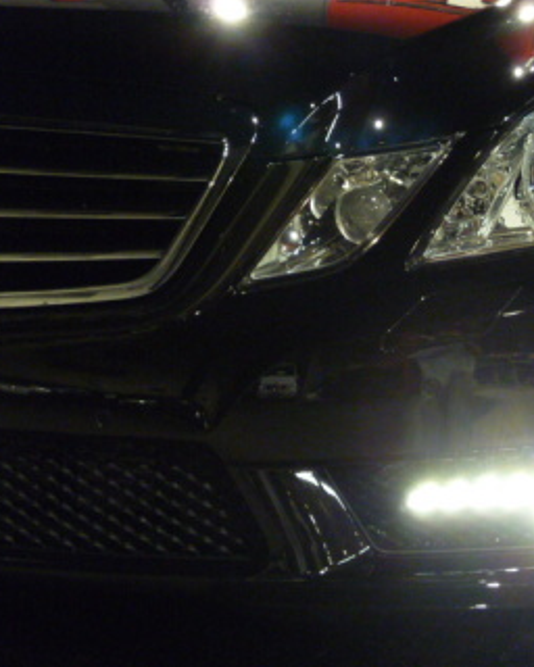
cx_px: 417
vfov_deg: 19.0
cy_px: 334
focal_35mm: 101
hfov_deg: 15.2
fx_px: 1995
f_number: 4.7
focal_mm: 13.7
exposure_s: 1/15
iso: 800
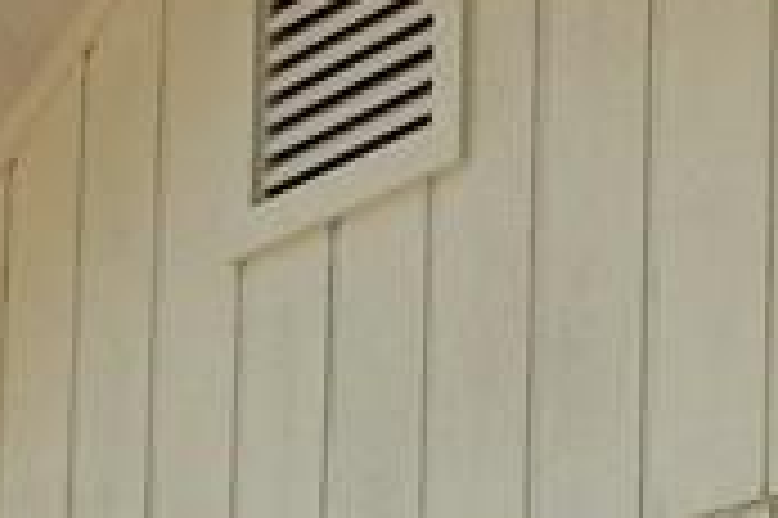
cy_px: 950
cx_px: 319
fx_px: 3865
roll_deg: -0.4
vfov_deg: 7.4
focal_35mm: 179
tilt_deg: +7.7
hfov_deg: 11.5
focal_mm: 4.15
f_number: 2.2
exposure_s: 1/1053
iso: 32
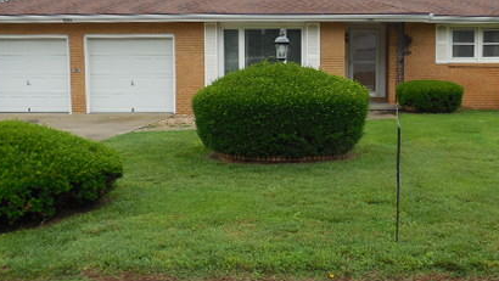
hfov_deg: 40.3
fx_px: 675
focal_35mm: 51
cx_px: 314
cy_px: 114
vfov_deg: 23.5
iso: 125
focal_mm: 5.3
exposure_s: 1/800
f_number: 3.2
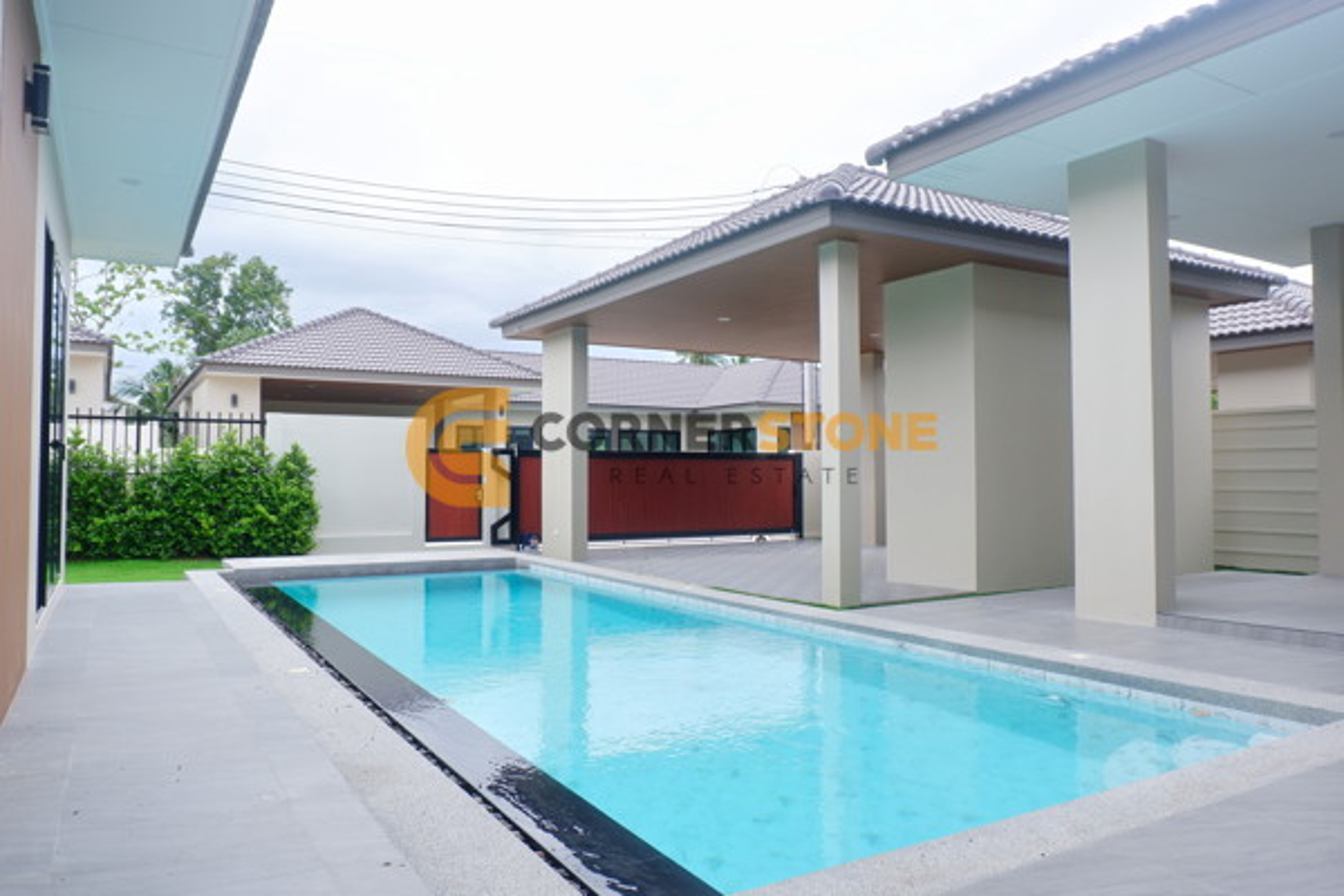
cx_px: 672
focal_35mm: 24
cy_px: 448
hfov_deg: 73.7
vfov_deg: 53.1
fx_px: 896
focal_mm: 16
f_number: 5.6
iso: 200
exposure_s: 1/300
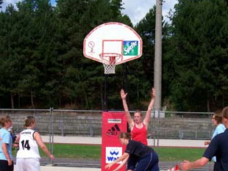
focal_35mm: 61
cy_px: 114
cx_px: 140
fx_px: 402
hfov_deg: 31.5
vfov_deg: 23.9
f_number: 5.6
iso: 80
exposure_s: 1/443
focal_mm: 7
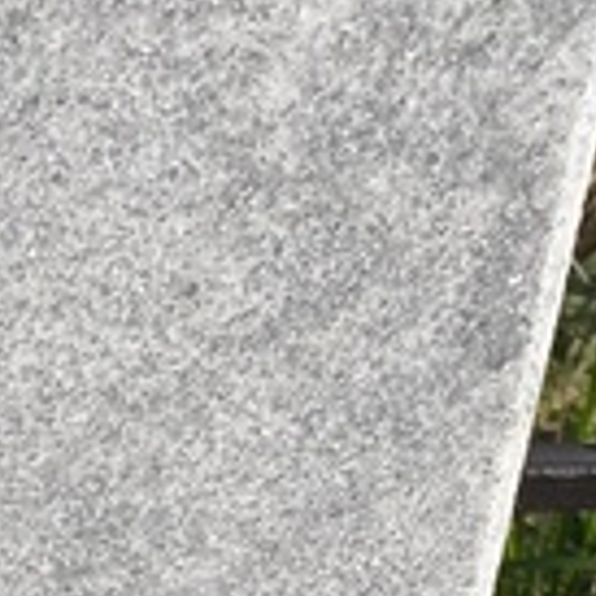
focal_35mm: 129
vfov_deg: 13.1
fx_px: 2513
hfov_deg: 11.2
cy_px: 770
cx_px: -859
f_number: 1.7
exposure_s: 1/998
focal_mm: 4.71
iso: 50
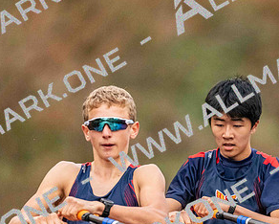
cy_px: 176
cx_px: 226
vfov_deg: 1.4
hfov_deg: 1.7
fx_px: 9230
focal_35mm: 1117
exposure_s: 1/2500
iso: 8000
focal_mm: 600
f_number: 4
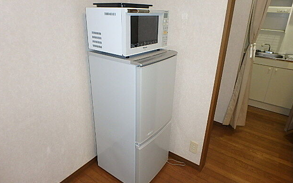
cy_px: 87
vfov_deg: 53.0
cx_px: 147
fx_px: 184
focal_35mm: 23
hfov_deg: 77.2
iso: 400
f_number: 3.5
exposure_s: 1/30
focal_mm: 3.7
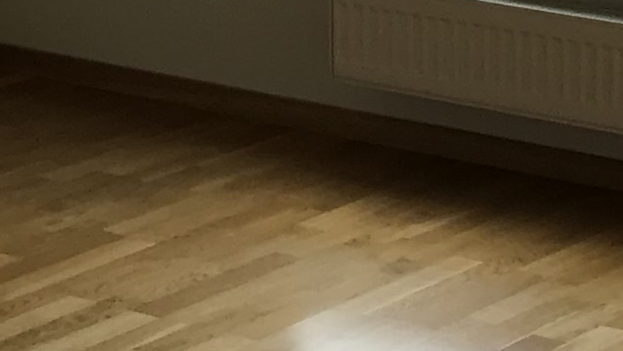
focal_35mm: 178
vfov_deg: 6.6
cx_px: -6
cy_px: -418
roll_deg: +1.1
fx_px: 2941
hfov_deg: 12.0
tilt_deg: -3.6
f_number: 1.8
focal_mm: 3.99
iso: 20
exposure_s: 1/402
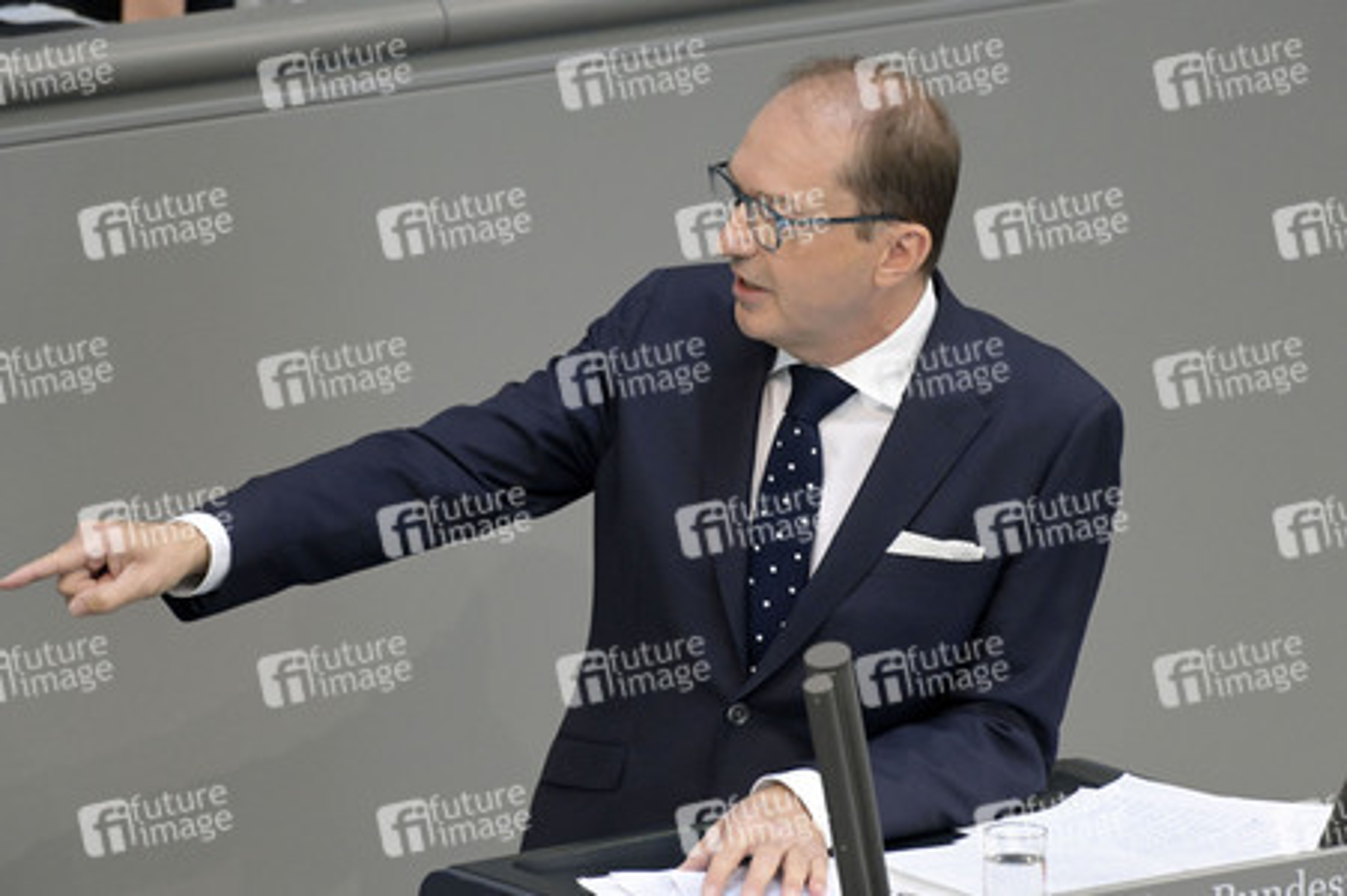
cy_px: 448
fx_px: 17946
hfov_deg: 4.3
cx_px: 674
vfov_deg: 2.9
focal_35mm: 480
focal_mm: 480
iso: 8000
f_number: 5.6
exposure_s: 1/400
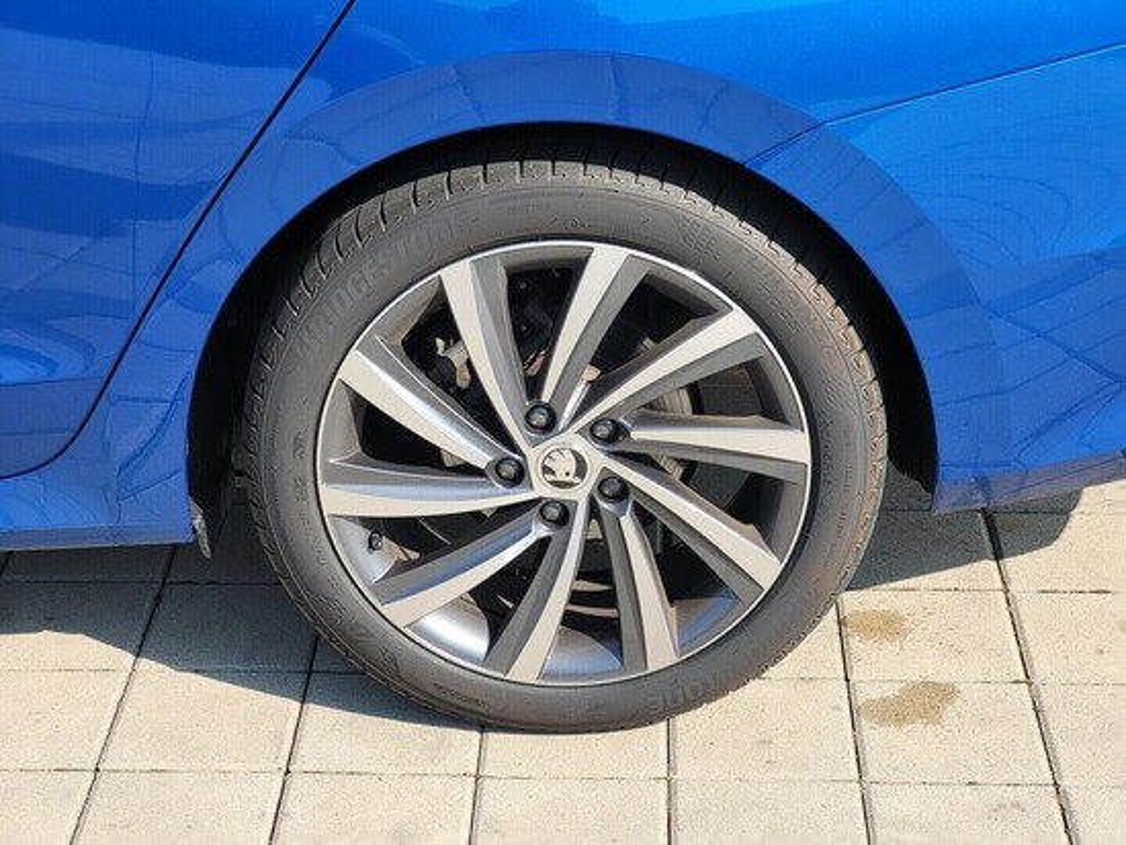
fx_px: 2473
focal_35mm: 76
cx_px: 563
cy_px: 422
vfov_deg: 19.4
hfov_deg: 25.6
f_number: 2.4
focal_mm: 7.12
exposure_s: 1/435
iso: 25
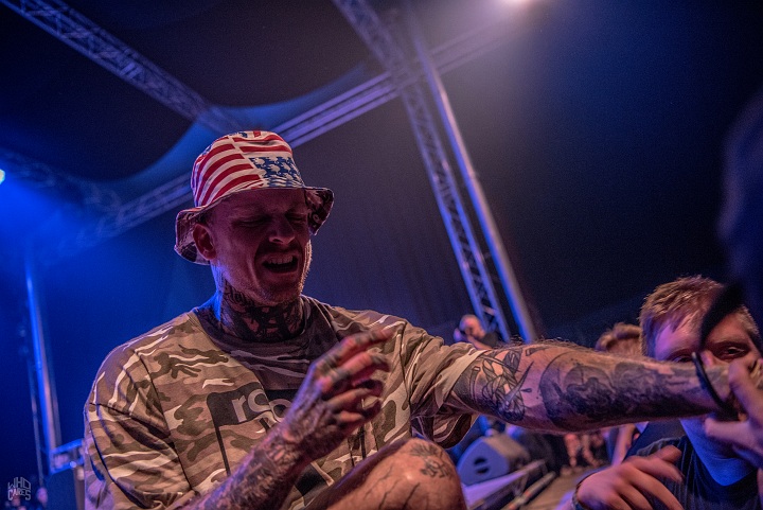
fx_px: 679
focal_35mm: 32
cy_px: 255
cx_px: 382
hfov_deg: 58.7
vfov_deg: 41.2
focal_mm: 32
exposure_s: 1/100
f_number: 2.8
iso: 2500
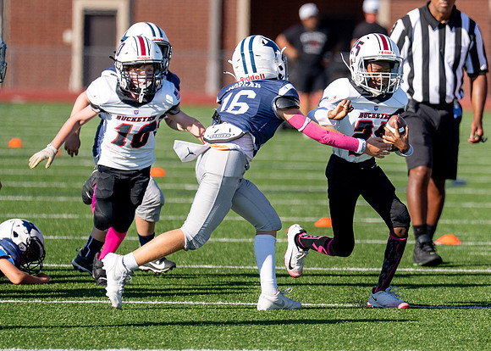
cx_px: 382
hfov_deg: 4.4
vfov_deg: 3.2
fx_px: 6319
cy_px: 161
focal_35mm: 453
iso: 320
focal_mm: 200
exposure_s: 1/5000
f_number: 2.8
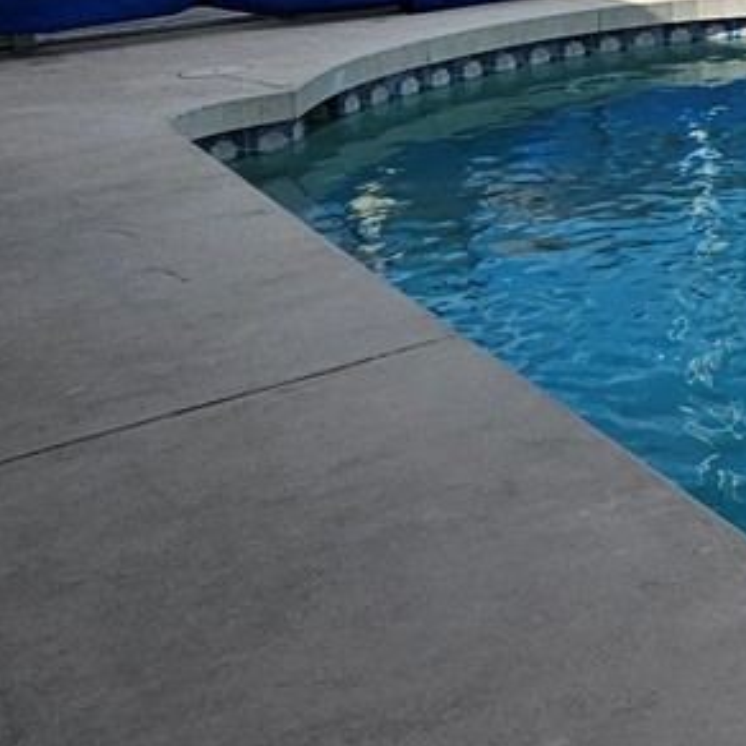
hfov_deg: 19.0
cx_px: 1428
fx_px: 1536
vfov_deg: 25.5
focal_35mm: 63
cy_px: -49
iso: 50
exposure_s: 1/1834
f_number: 2.2
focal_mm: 2.2
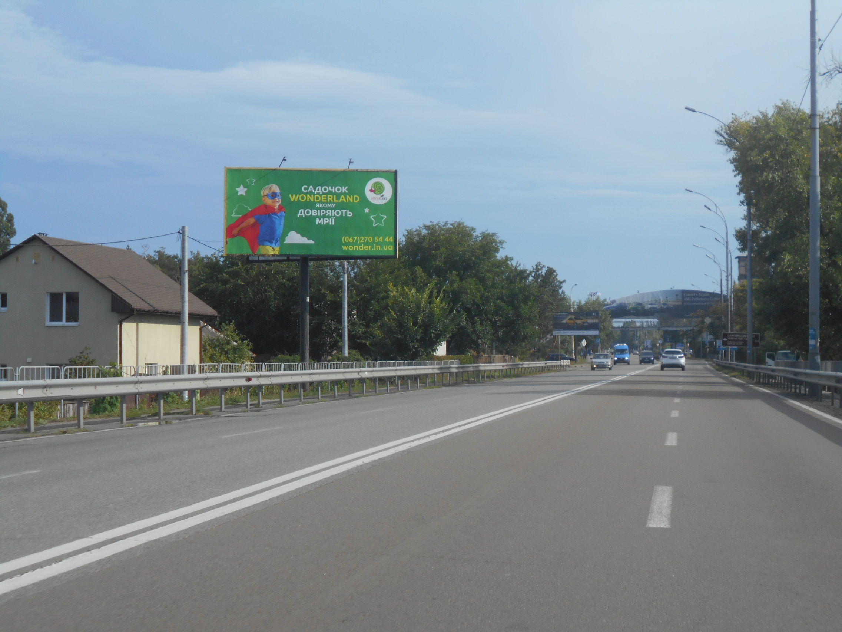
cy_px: 316
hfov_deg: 29.4
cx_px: 421
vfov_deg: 22.3
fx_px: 1605
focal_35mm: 66
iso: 80
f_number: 5.3
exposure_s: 1/500
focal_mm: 11.6
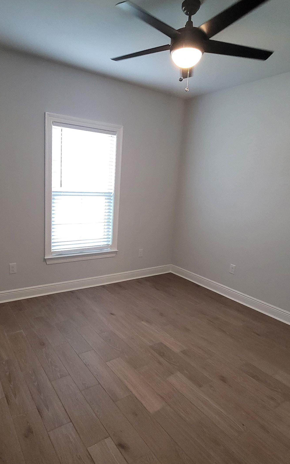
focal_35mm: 20
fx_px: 253
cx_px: 121
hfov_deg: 59.3
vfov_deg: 85.1
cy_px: 230
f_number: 2.2
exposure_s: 1/60
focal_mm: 2.2
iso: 250
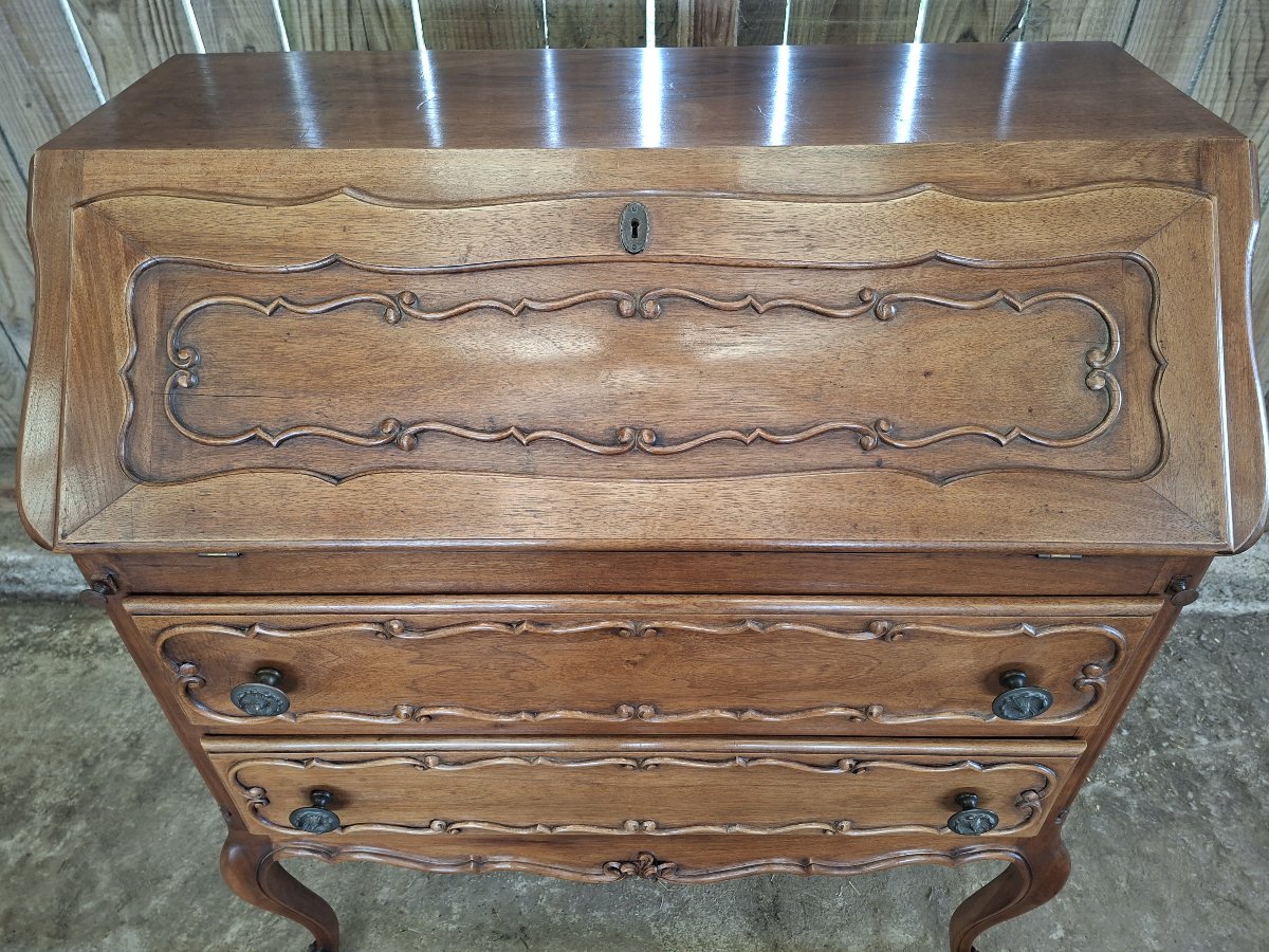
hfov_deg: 73.9
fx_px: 843
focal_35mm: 23
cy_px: 476
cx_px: 634
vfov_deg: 58.9
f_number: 1.8
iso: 250
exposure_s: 1/50
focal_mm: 5.54
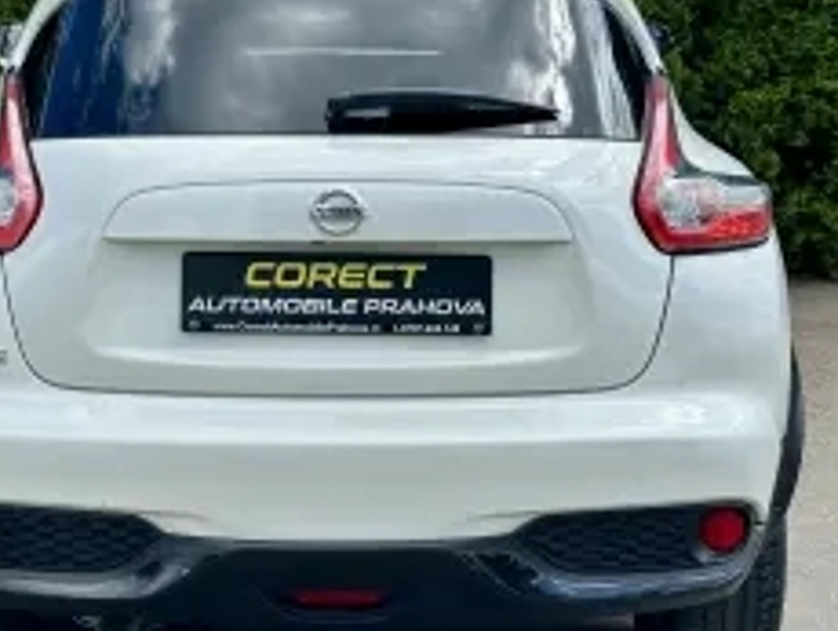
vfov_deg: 19.7
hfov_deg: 25.9
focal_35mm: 75
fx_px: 1818
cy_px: 299
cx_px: 321
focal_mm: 6.86
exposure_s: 1/3058
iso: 64
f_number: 1.78
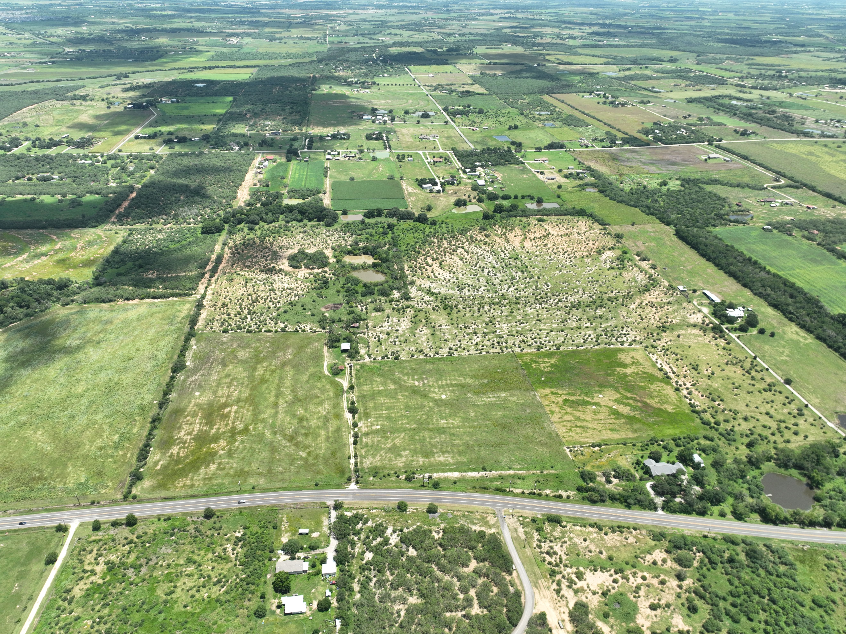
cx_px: 423
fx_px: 586
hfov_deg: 71.6
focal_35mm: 24
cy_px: 317
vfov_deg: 56.8
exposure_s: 1/60
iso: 100
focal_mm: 12.29
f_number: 2.8
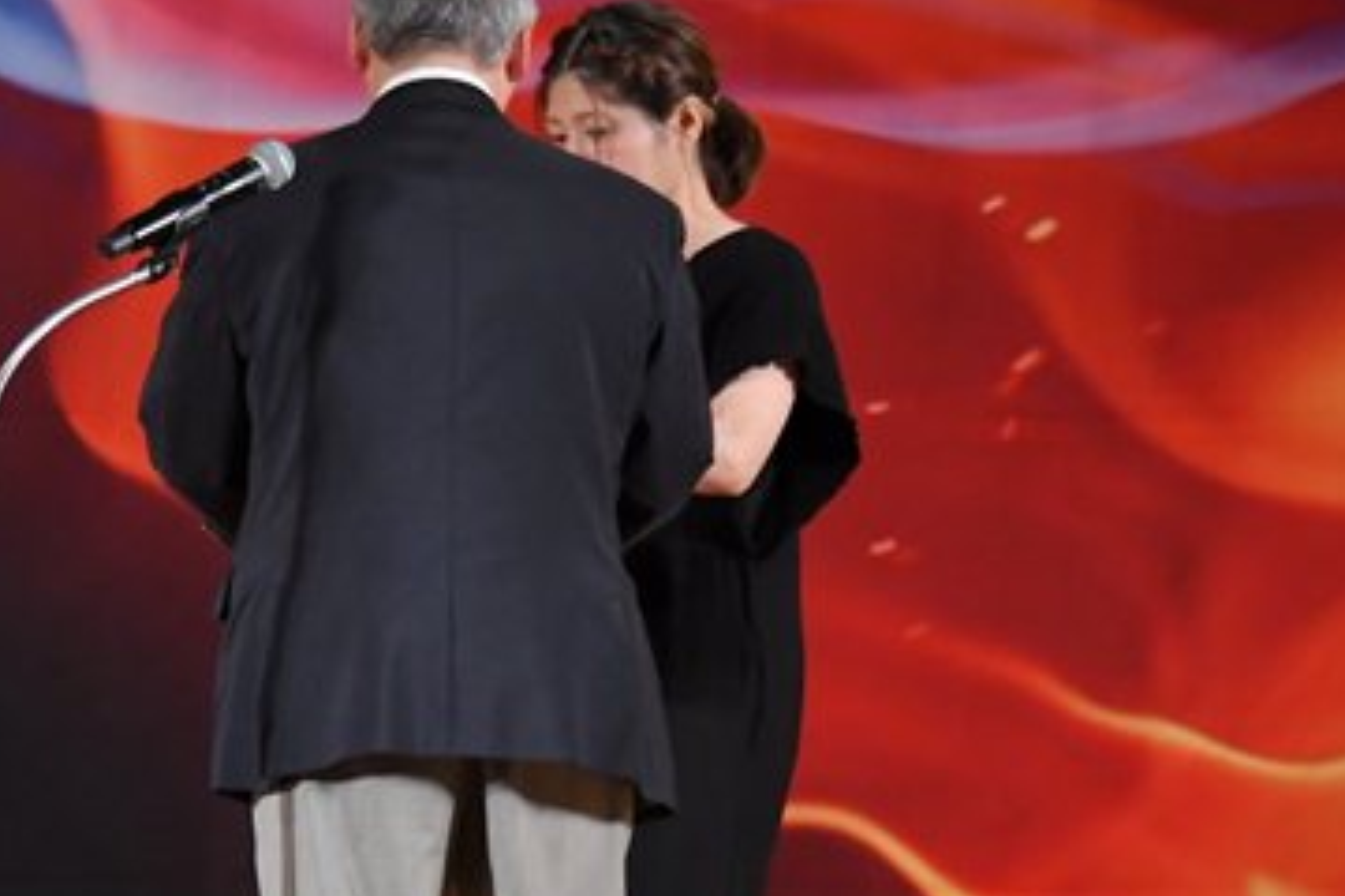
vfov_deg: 2.7
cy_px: 657
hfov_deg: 4.0
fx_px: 19277
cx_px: 125
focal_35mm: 516
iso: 3200
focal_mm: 160
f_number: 5.6
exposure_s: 1/400
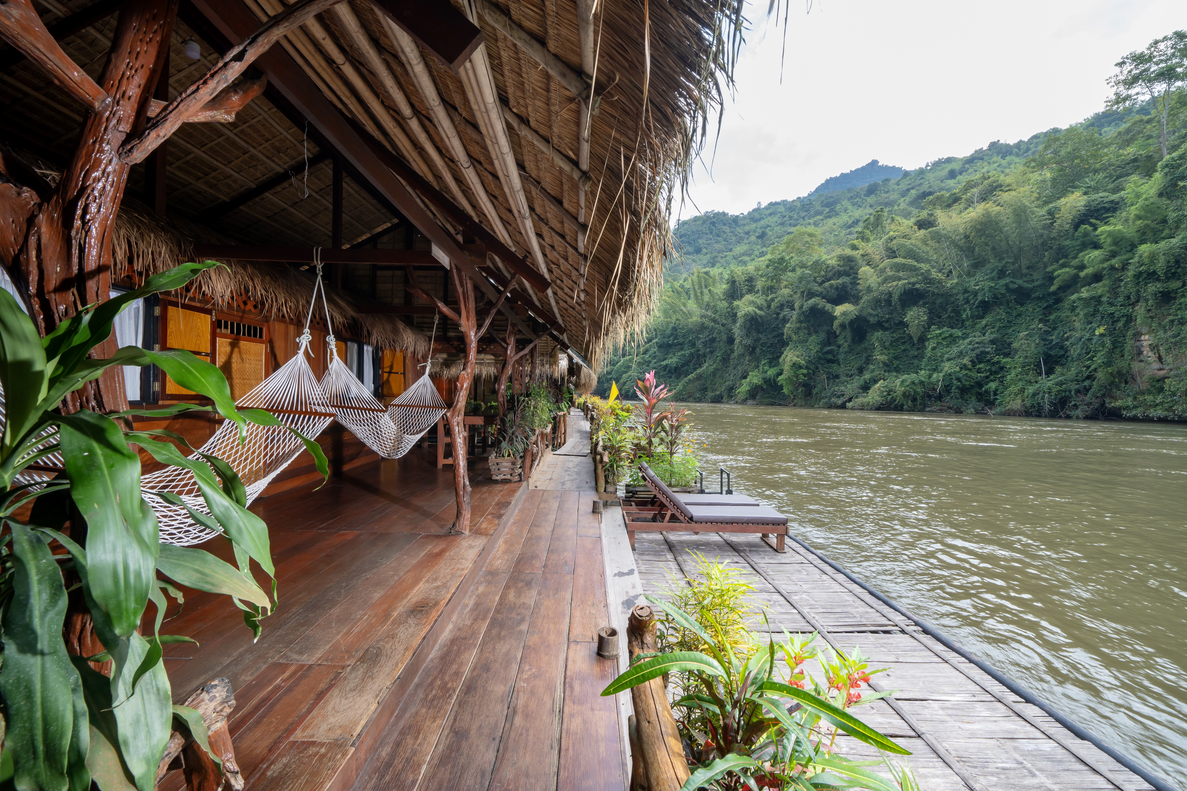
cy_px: 396
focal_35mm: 14
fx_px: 462
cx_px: 594
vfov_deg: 81.2
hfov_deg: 104.3
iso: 400
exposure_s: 1/50
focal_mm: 14
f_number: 13
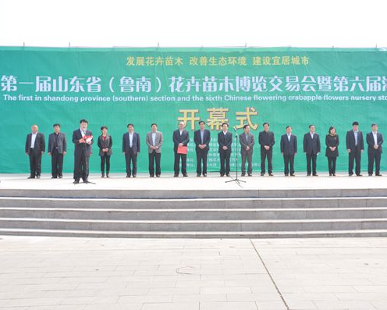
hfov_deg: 43.2
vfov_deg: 35.2
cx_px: 215
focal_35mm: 43
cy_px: 155
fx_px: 488
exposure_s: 1/400
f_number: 10
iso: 400
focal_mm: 25
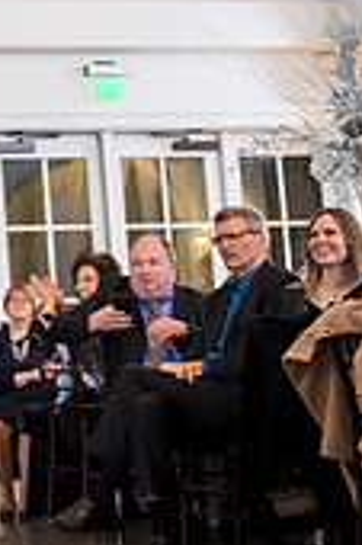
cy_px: 203
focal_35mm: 90
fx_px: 1360
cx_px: -502
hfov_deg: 12.2
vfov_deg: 22.6
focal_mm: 24
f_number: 2.8
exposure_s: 1/125
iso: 1600
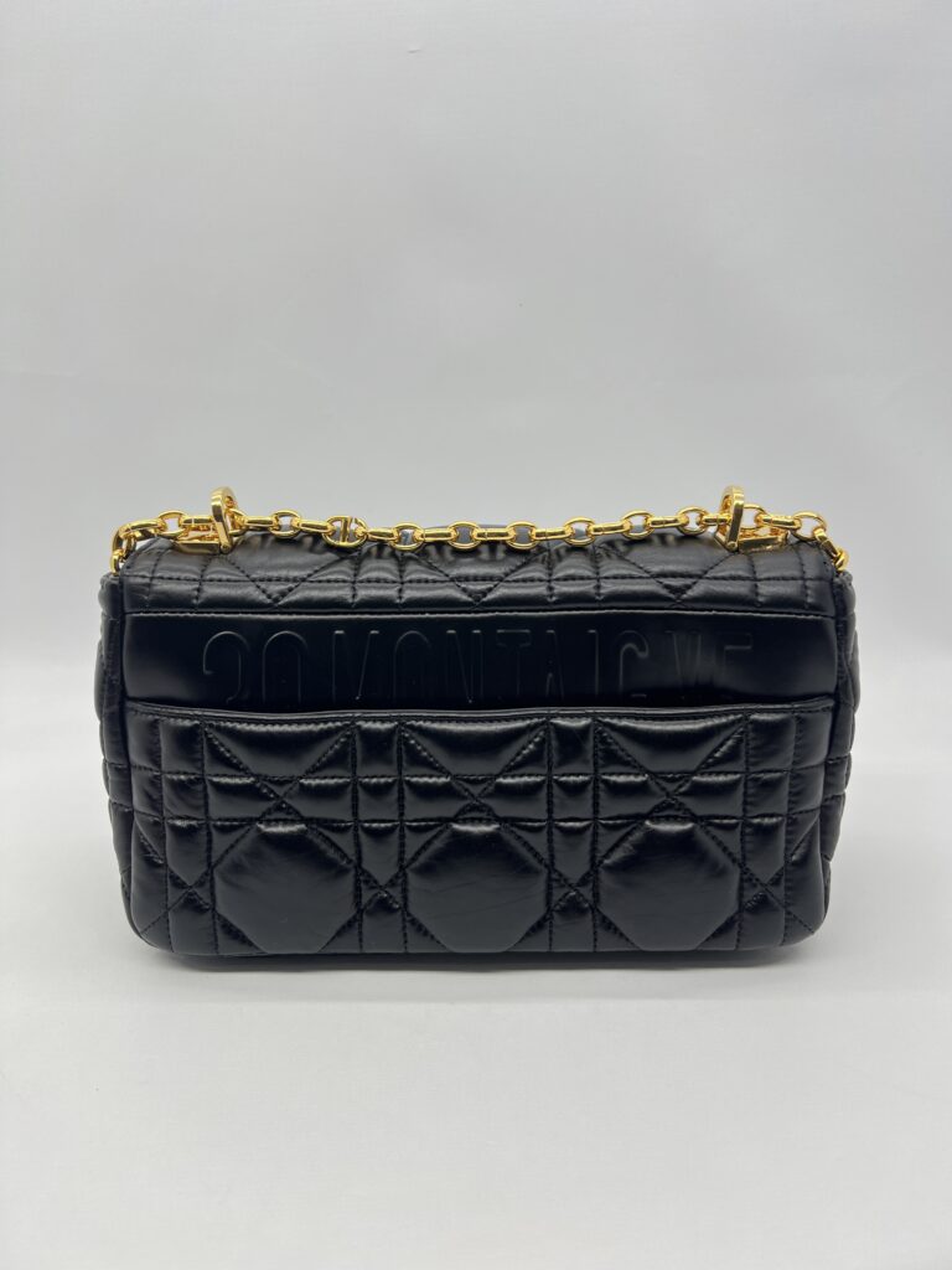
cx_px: 476
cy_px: 635
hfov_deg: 53.1
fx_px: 953
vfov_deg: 67.3
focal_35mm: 26
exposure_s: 1/163
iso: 40
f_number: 1.5
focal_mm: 5.7
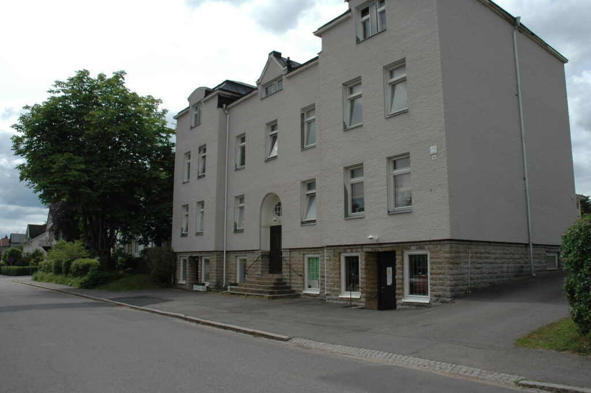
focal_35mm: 27
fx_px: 443
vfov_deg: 47.9
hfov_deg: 67.4
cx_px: 296
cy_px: 196
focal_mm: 18
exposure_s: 1/400
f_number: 10
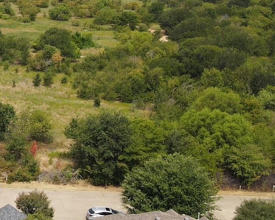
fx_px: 610
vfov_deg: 20.3
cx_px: -54
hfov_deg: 23.3
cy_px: 61
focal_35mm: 75
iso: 100
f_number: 2.8
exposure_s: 1/800
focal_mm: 4.5
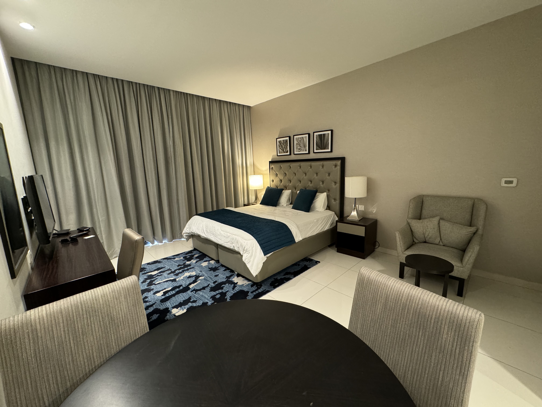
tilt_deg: -9.4
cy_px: 204
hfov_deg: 102.1
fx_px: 219
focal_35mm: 14
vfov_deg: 85.7
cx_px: 271
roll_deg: +2.7
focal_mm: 2.22
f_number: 2.2
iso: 640
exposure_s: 1/50
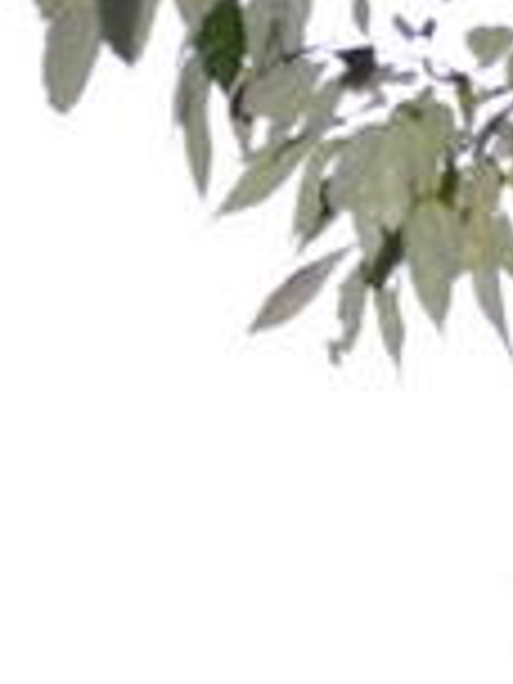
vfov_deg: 10.6
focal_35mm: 160
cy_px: 1652
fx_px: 3152
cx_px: -562
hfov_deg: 8.7
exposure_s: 1/125
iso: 400
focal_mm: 21
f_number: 3.8
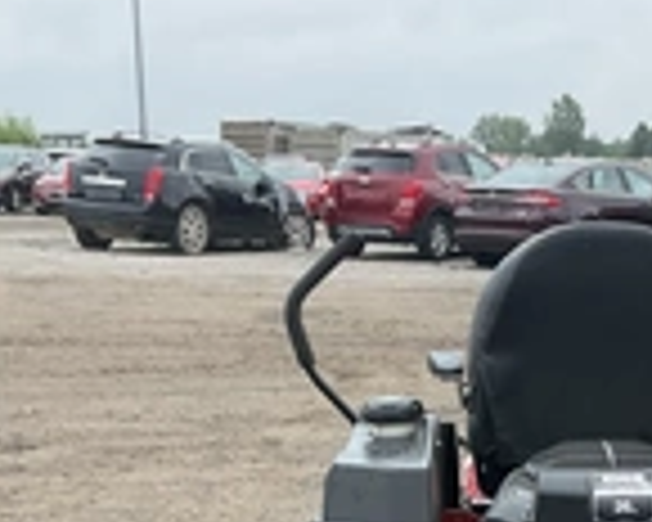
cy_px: 639
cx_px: 477
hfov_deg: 24.2
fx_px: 1505
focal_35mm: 78
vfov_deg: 18.5
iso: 20
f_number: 1.8
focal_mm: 3
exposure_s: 1/148
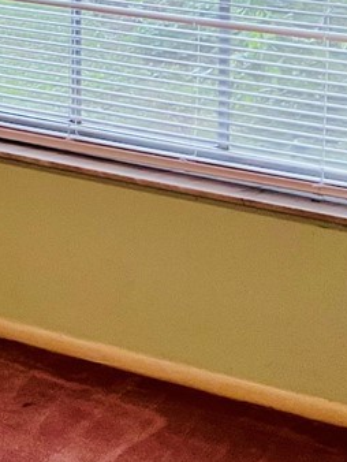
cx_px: -355
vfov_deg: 15.1
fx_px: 1642
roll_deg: +1.4
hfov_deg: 10.9
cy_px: -190
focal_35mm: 123
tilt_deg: -6.2
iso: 100
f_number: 1.5
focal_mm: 5.7
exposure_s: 1/60
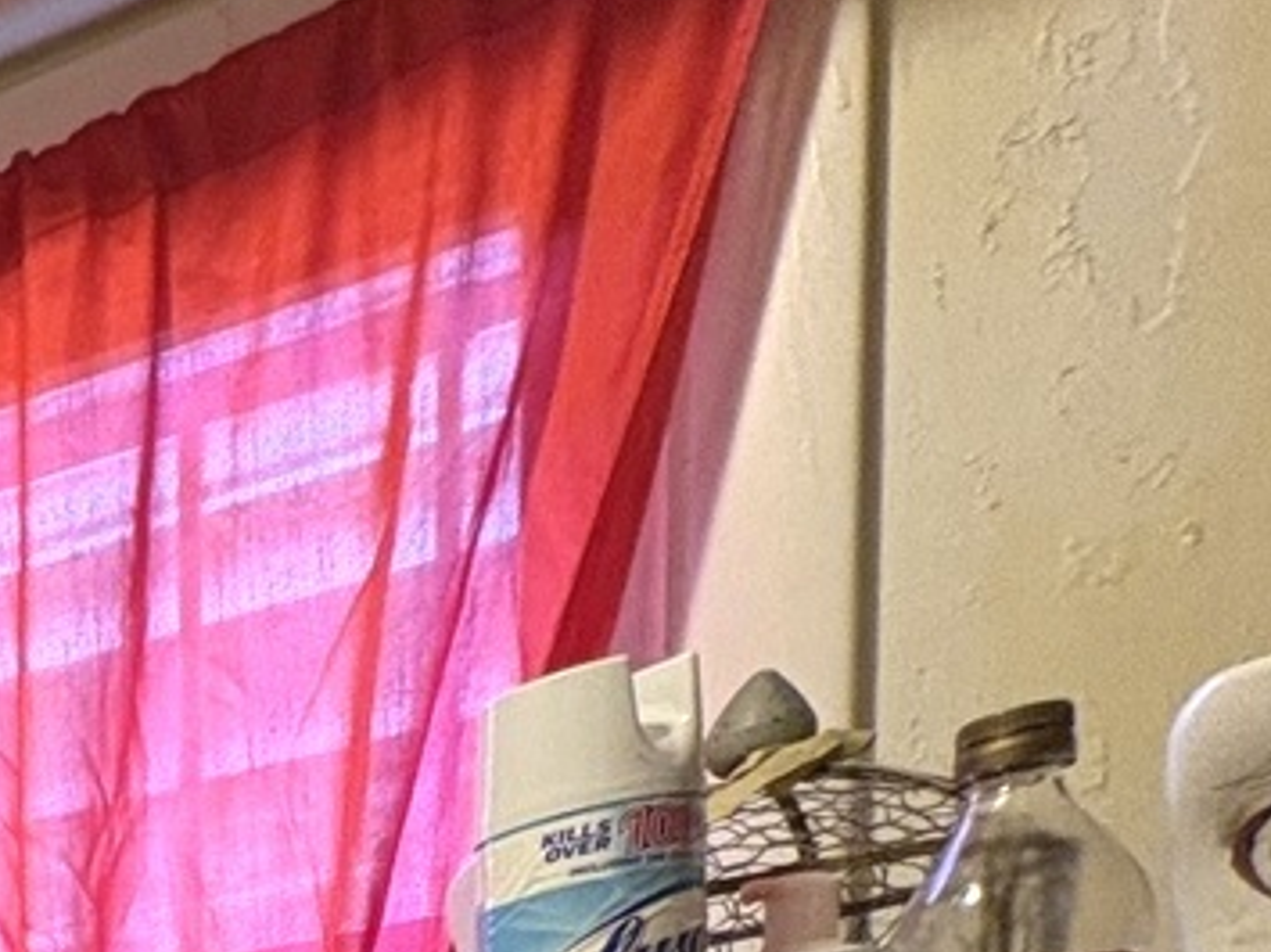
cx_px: -1310
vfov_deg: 18.9
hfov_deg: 18.9
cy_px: 1767
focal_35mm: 57
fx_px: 2091
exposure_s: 1/60
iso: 250
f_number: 2.2
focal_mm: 2.22
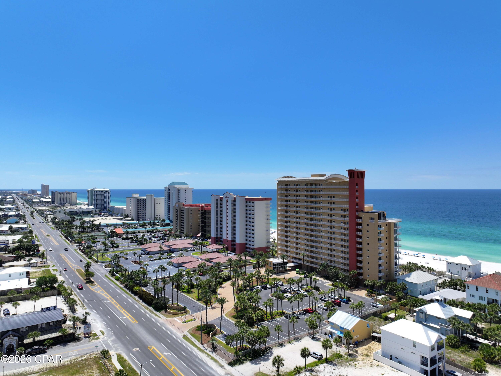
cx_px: 250
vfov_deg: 56.8
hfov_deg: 71.6
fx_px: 347
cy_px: 188
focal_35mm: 24
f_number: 2.8
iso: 110
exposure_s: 1/2000
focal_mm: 12.29
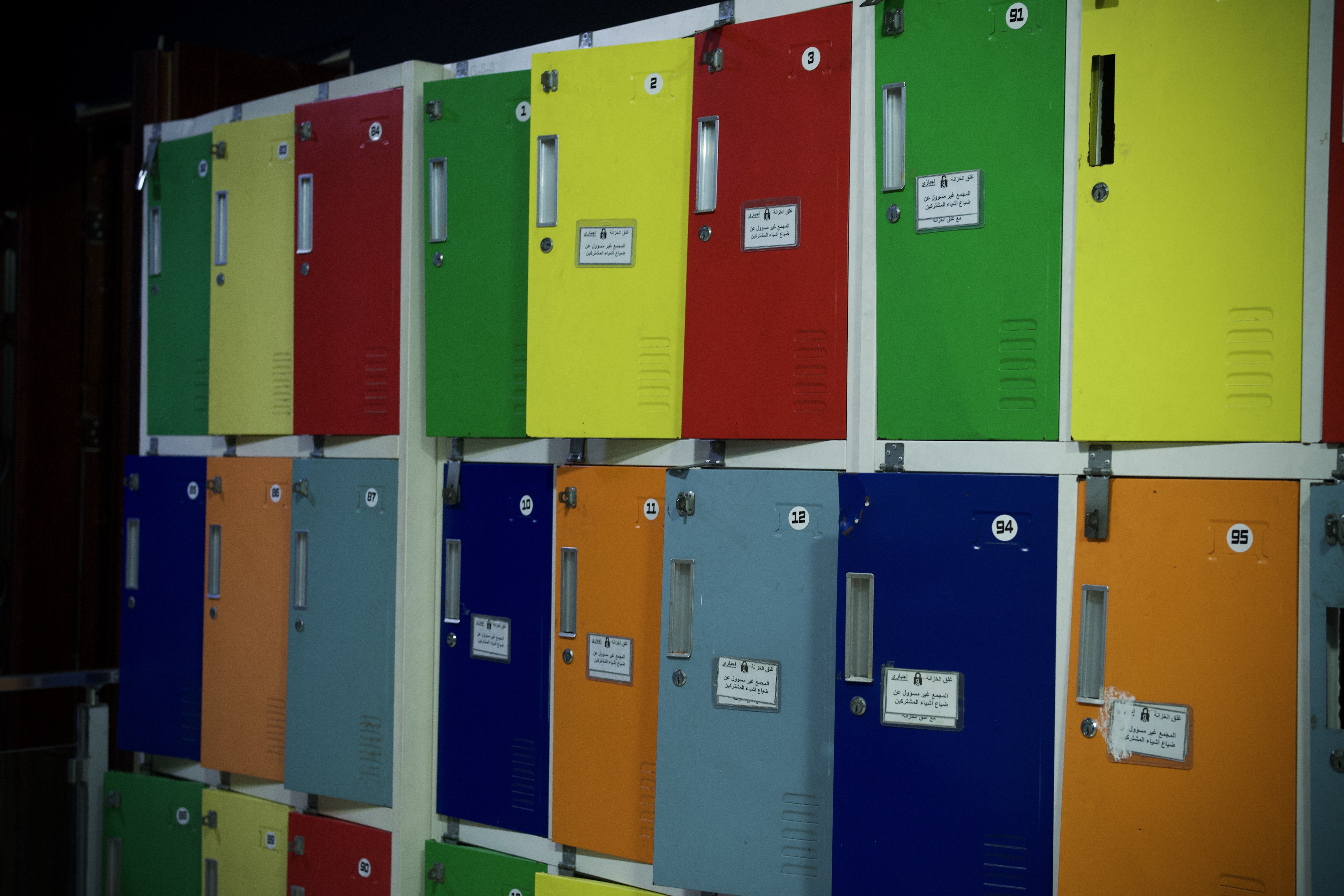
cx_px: 672
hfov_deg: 37.9
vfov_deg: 25.8
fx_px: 1960
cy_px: 448
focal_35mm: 52
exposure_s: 1/100
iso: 1000
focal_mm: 35
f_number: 2.8
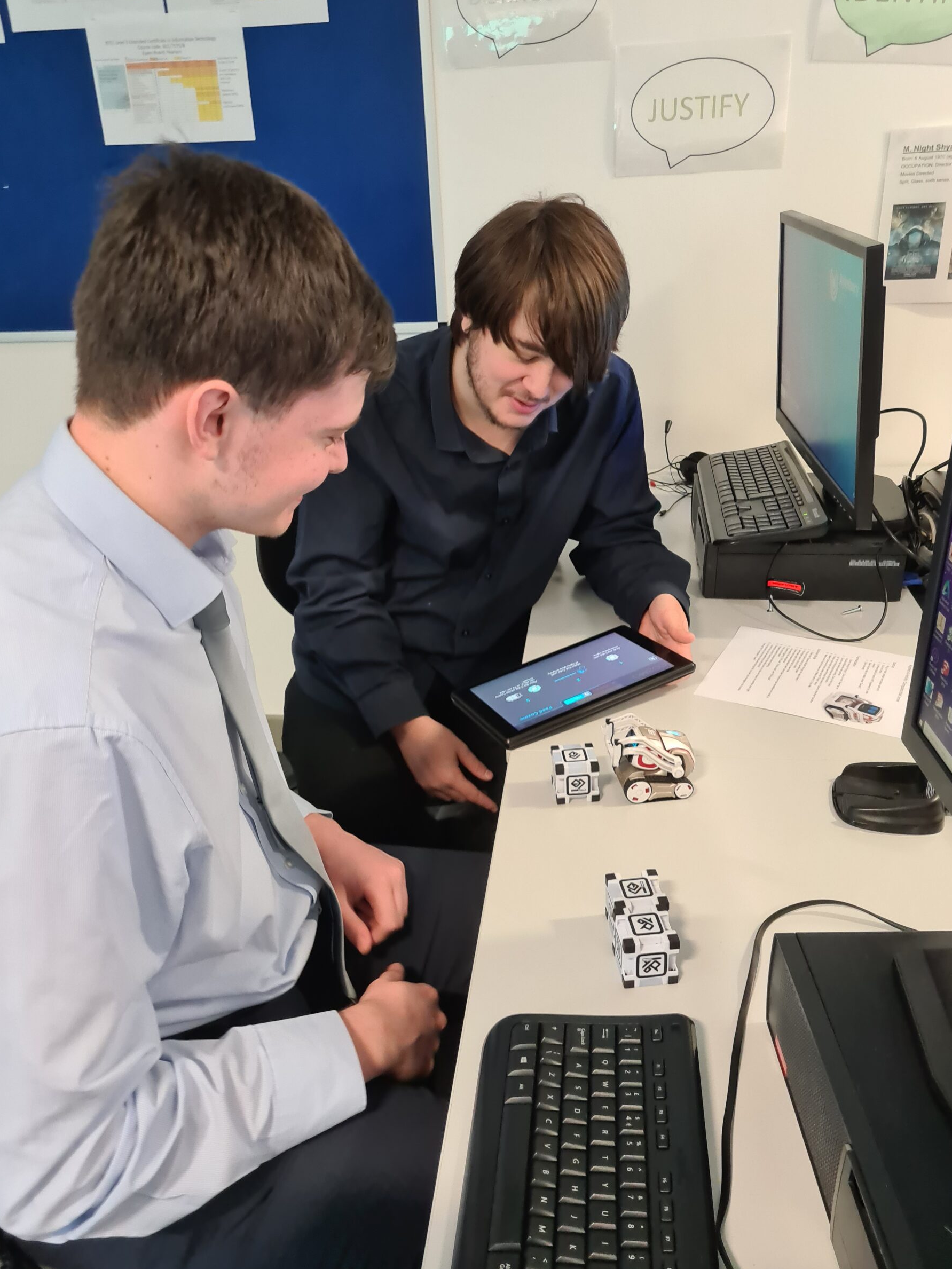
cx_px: 475
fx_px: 1027
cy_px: 635
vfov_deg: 63.4
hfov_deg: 49.7
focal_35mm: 28
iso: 500
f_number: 1.8
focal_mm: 5.4
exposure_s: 1/50
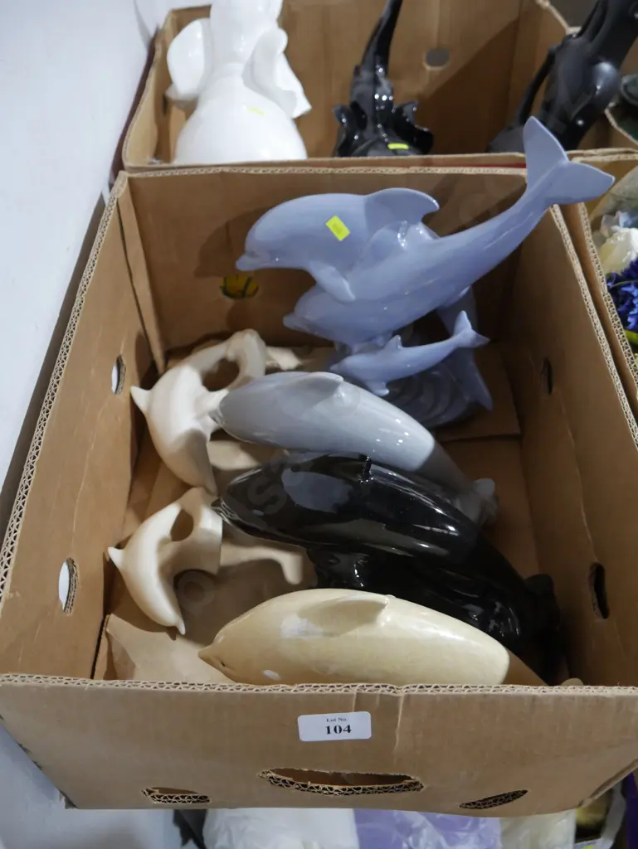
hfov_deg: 46.8
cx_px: 319
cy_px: 424
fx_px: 737
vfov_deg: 59.9
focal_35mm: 30
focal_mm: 15
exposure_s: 1/60
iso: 1600
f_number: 3.6
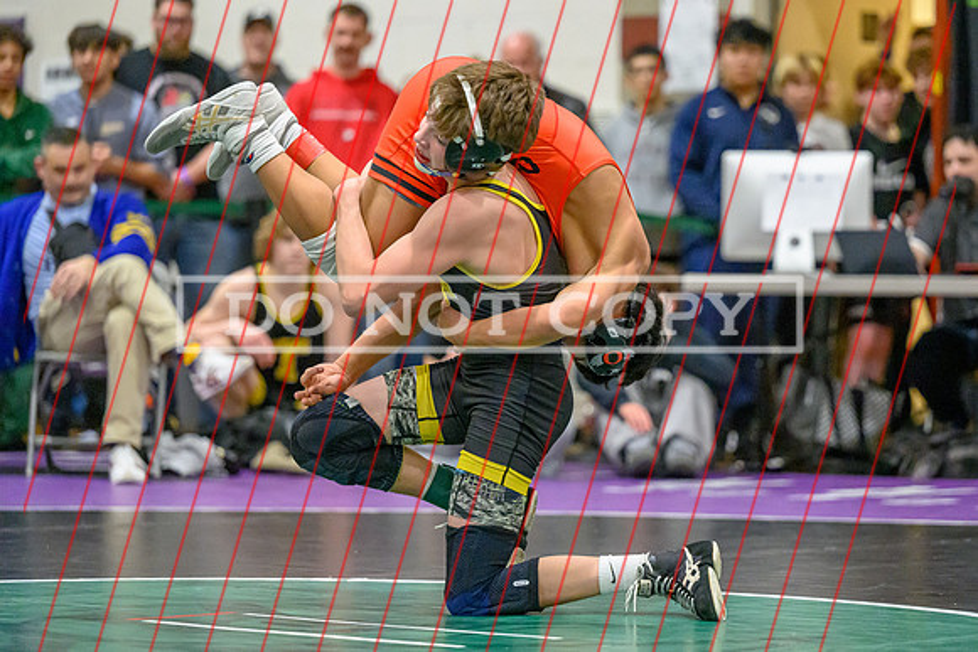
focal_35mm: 164
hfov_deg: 12.5
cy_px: 286
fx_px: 4468
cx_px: 574
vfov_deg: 8.4
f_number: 2.8
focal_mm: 140
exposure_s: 1/800
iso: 14400
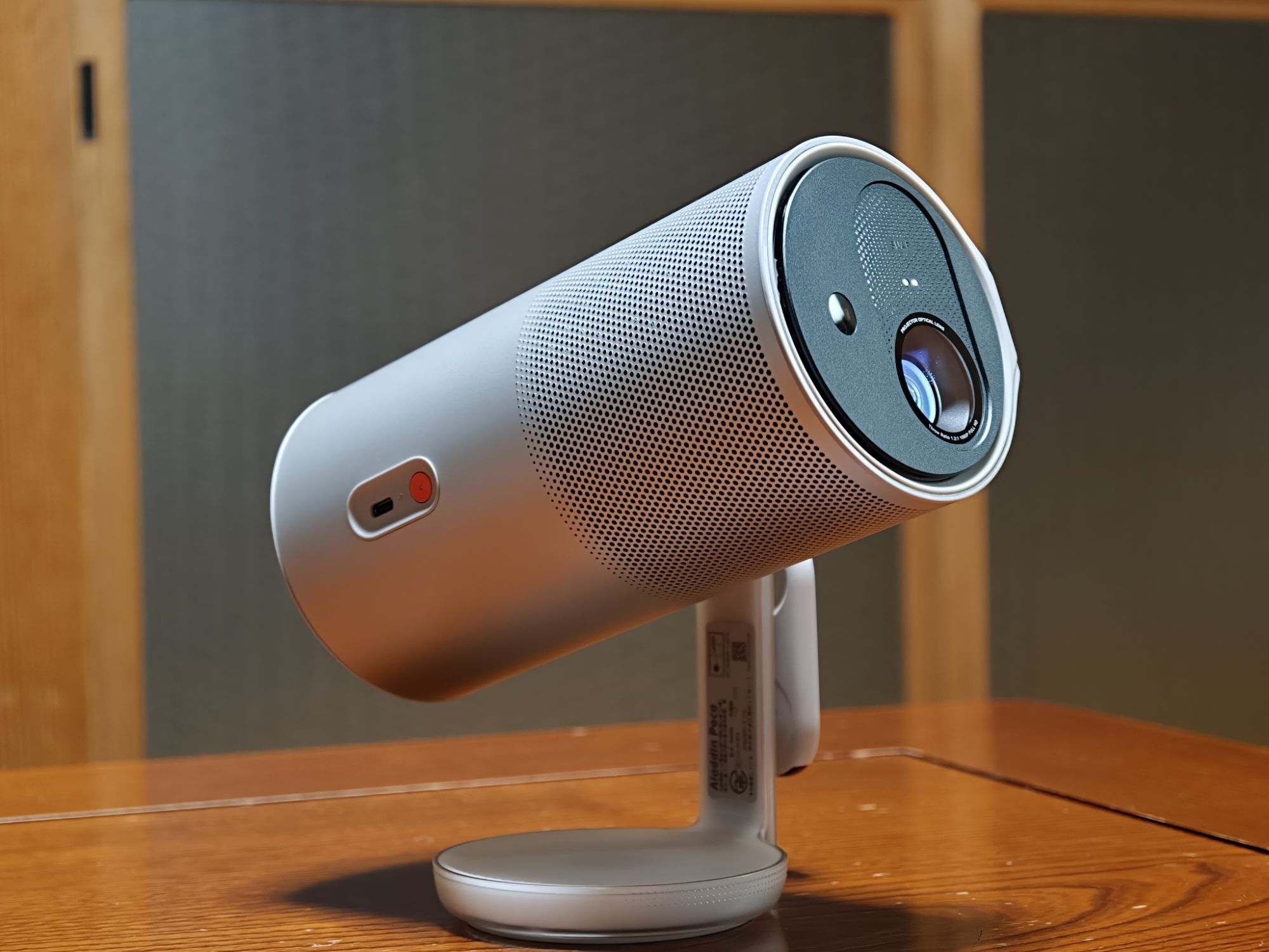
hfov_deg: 27.8
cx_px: 634
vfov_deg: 21.0
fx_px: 2566
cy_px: 476
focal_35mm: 70
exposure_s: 1/20
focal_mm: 16.53
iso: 5000
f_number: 2.1
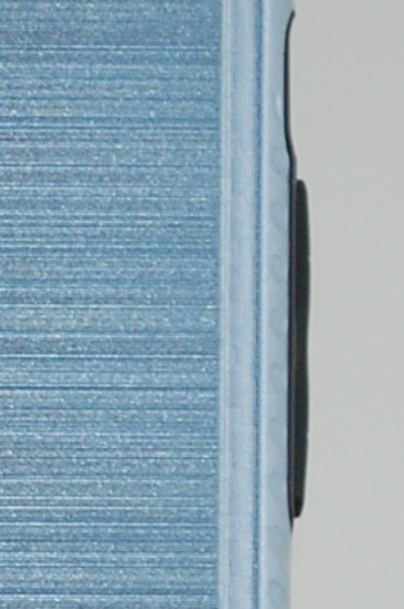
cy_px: 606
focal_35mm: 329
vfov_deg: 6.3
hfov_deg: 4.1
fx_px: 5554
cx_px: -225
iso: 450
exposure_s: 1/30
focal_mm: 46
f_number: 5.3
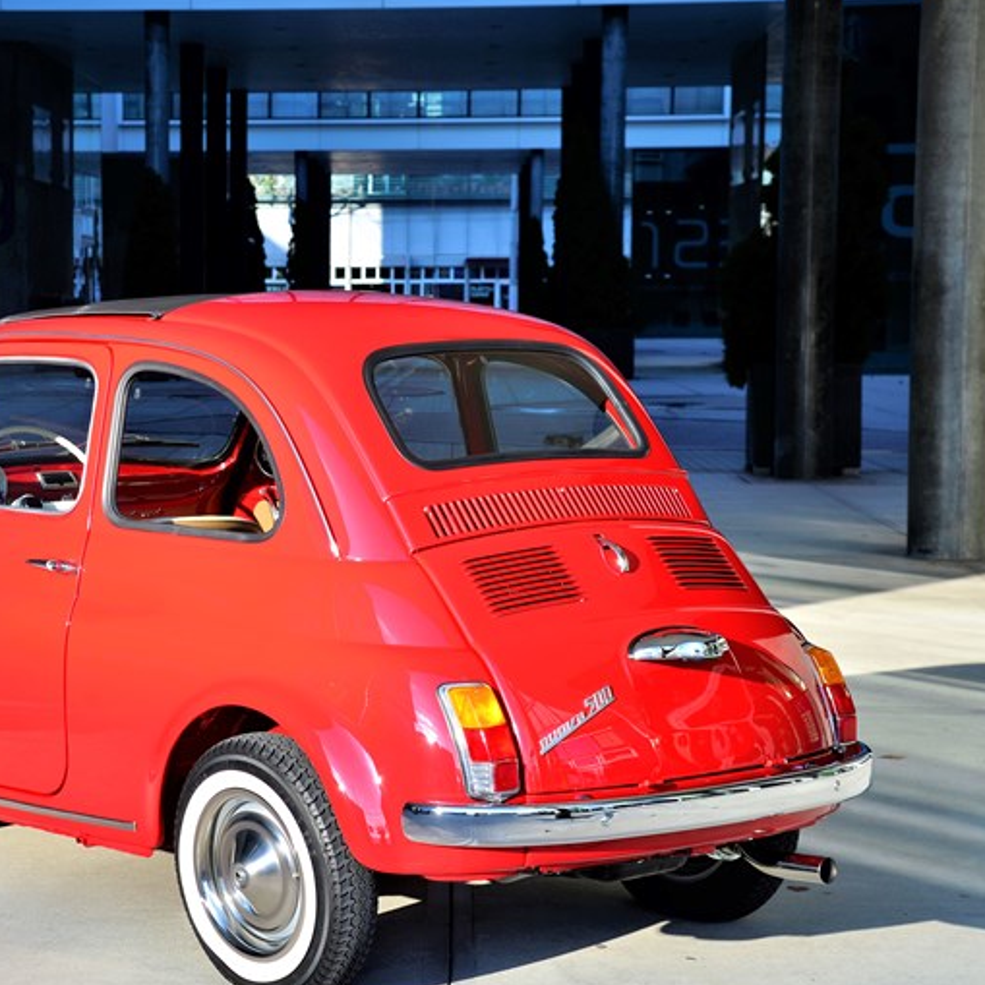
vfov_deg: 19.7
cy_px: 474
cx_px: 224
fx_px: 2833
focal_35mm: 88
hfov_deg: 19.6
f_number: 6.3
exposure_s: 1/125
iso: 100
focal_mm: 55
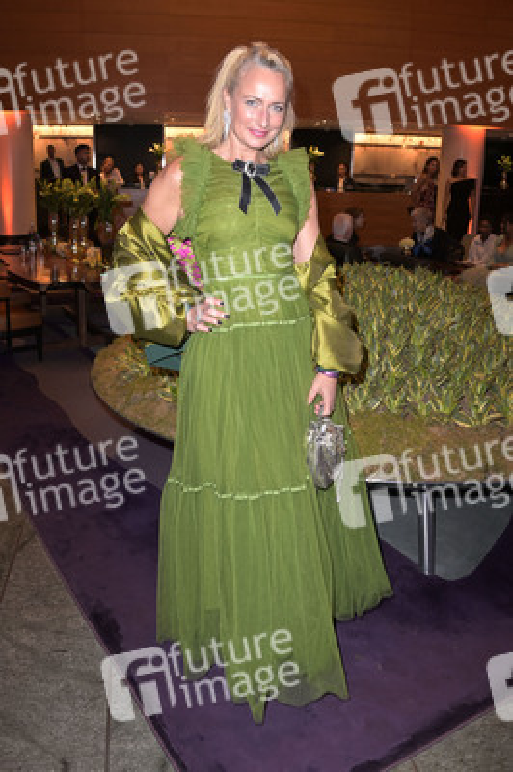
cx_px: 256
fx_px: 599
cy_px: 386
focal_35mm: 28
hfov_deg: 46.3
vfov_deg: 65.5
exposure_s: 1/60
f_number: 5
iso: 2000
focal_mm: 28
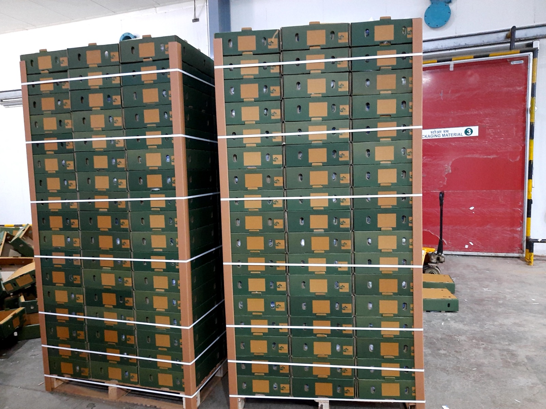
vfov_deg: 54.9
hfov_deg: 69.4
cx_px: 273
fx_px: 394
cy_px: 204
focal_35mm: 25
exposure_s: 1/20
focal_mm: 4.6
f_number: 2
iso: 640
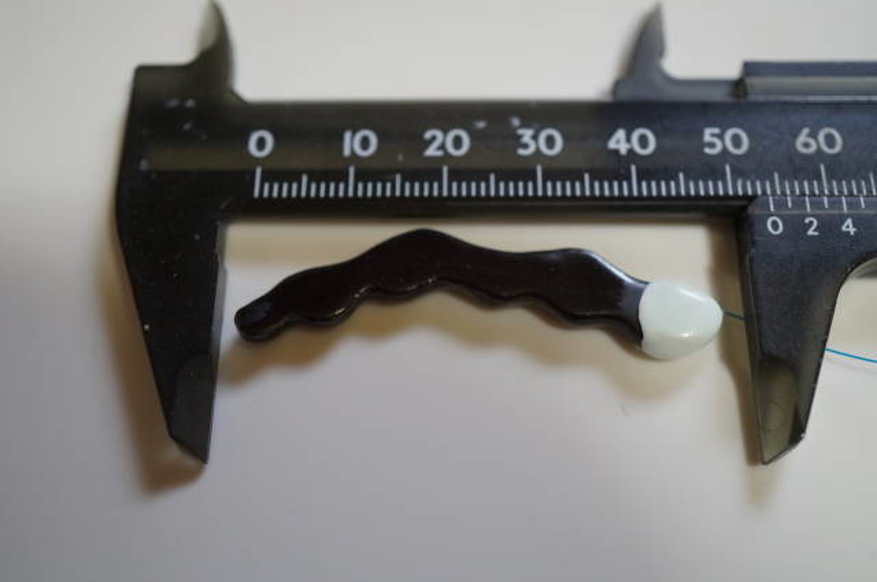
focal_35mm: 45
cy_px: 291
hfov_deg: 43.7
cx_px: 438
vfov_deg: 29.8
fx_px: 1095
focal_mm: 30
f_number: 4
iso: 1000
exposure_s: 1/60
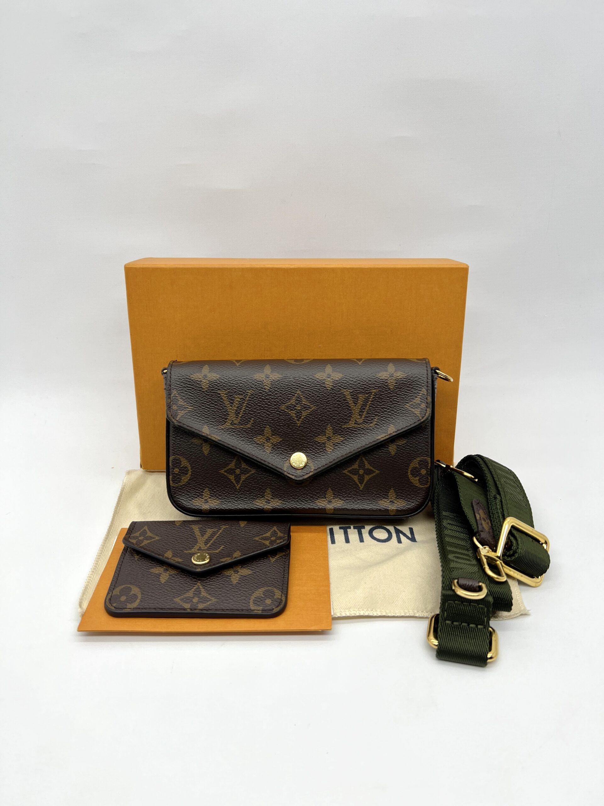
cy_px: 403
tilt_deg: -25.6
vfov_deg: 67.3
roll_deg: +0.6
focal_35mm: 26
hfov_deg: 53.1
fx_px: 605
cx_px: 302
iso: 32
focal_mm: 5.7
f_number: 1.5
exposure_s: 1/100
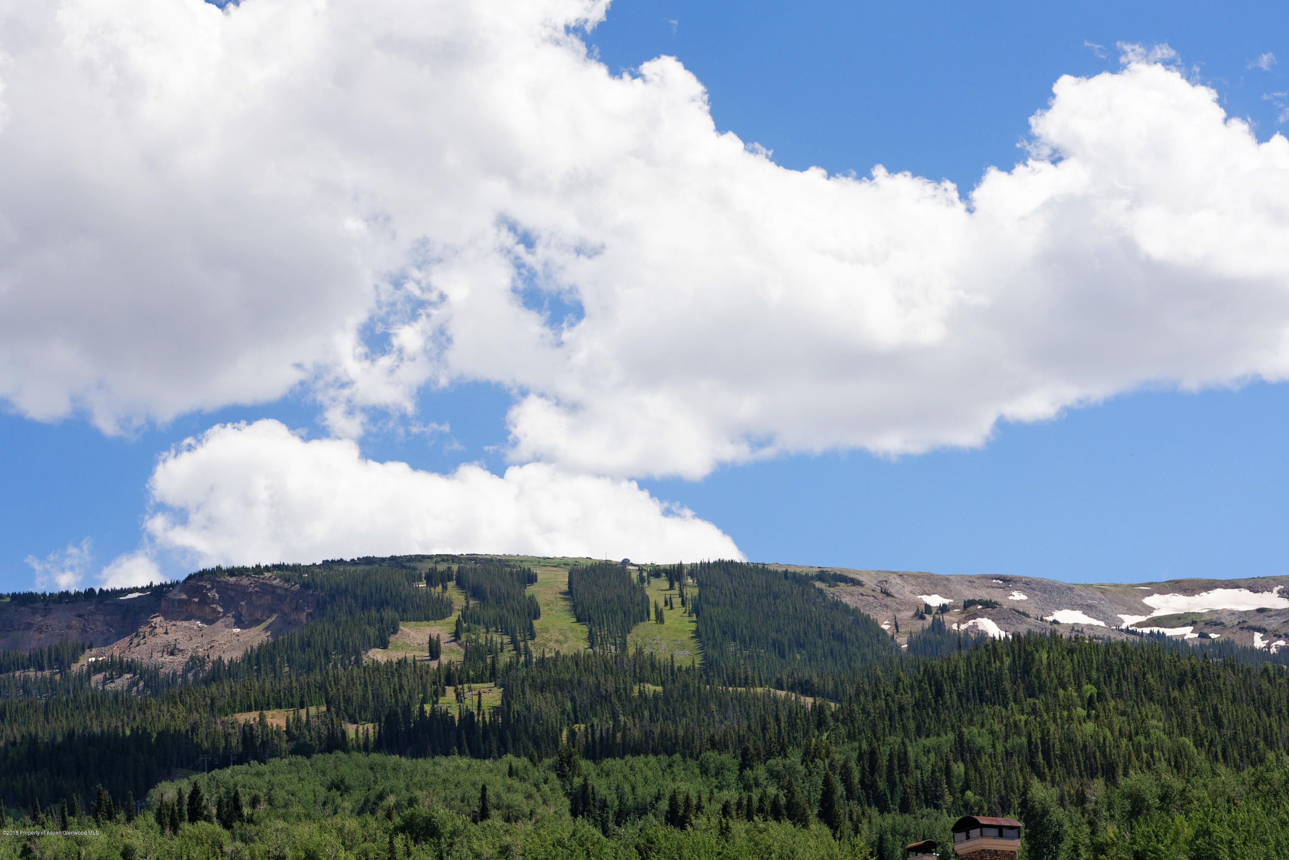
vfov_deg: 13.7
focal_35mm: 100
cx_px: 644
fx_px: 3581
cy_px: 430
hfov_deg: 20.4
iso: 500
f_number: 10
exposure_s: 1/1250
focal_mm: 100
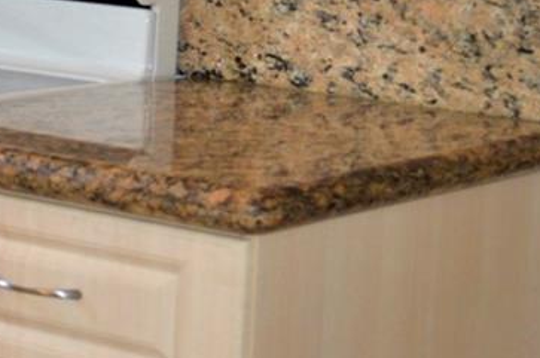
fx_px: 2280
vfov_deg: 8.9
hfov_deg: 12.0
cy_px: -32
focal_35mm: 152
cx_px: -558
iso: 400
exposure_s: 1/100
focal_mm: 23
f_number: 4
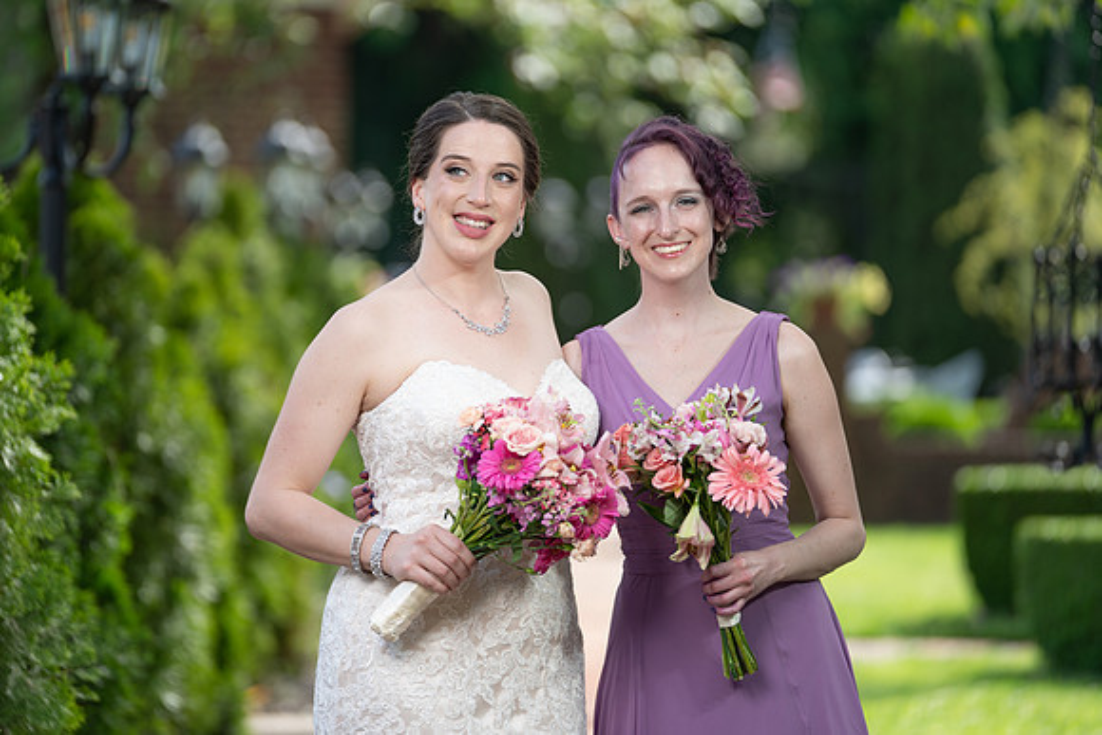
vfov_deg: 7.5
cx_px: 490
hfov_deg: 11.3
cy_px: 327
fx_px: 5575
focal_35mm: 182
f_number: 2.8
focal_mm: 164
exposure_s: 1/250
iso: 50
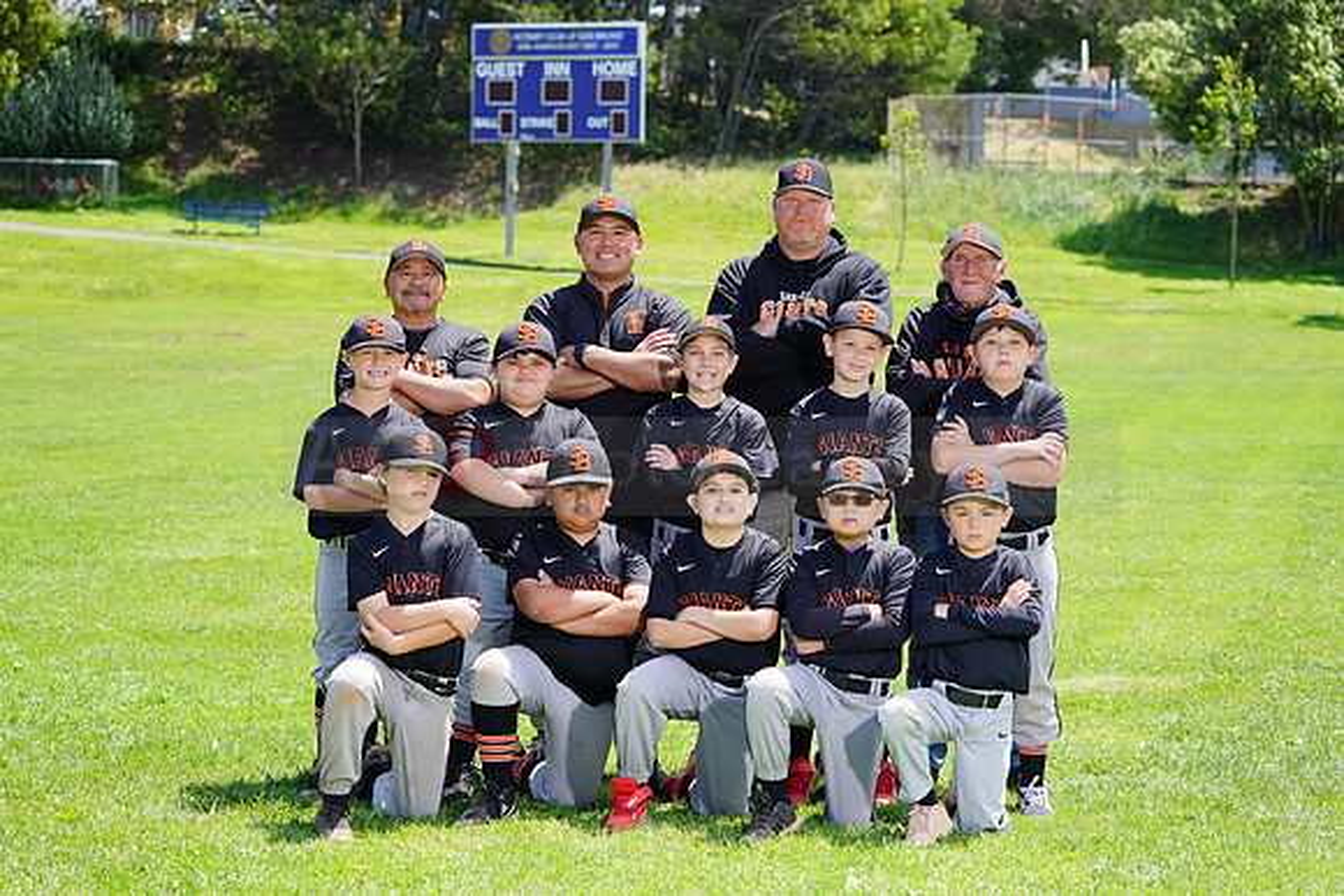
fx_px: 3734
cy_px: 448
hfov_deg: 20.4
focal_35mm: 100
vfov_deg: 13.7
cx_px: 672
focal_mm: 100
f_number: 6.3
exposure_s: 1/250
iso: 100
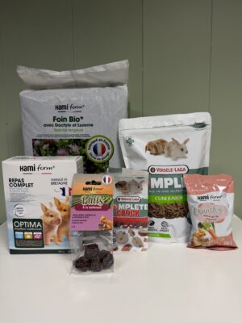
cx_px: 121
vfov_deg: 71.6
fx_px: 224
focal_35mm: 24
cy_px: 162
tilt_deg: -7.6
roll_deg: +0.7
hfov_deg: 56.8
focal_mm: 6.76
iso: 100
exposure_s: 1/100
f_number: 1.78
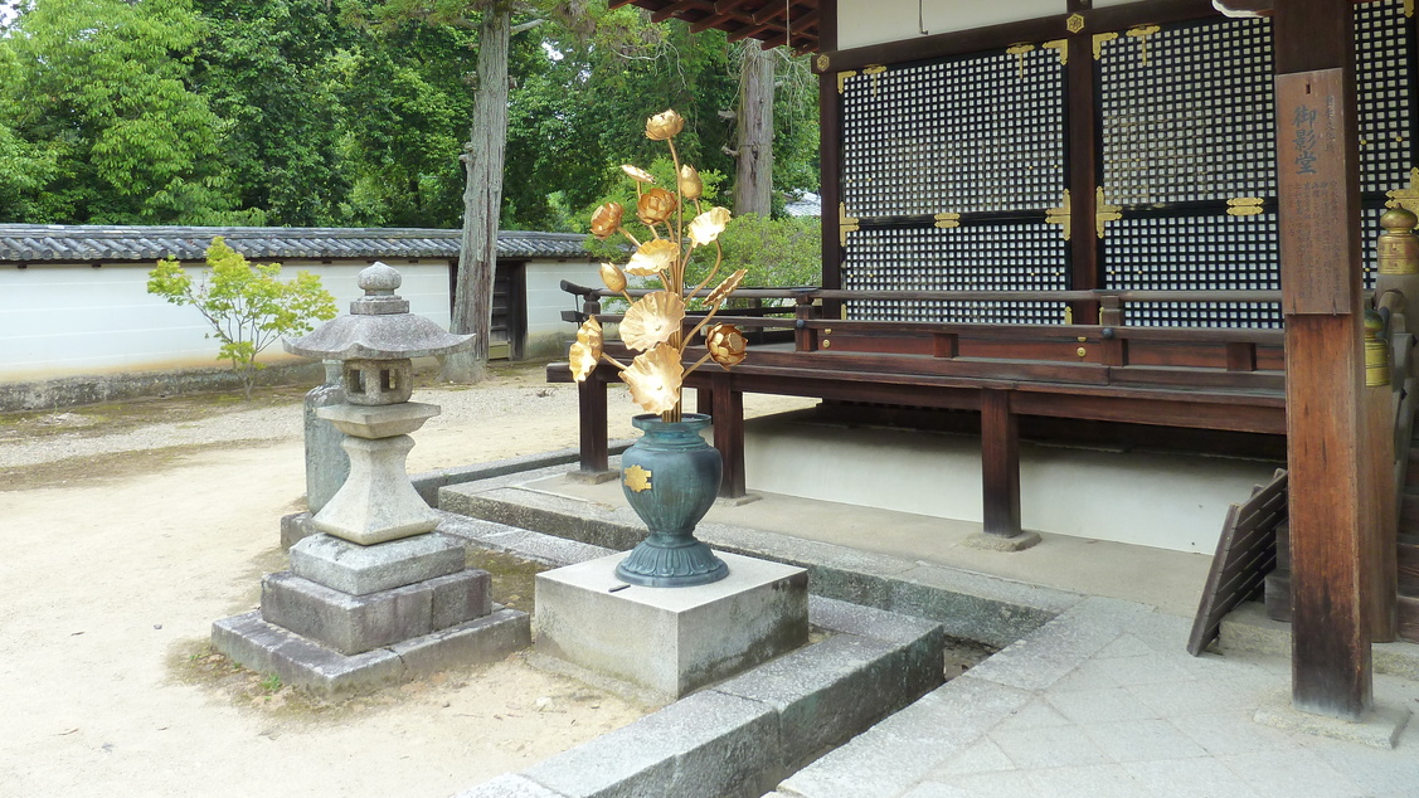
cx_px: 703
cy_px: 239
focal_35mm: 29
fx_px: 1091
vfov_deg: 39.5
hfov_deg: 66.1
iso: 125
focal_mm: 4.1
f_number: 3.3
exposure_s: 1/50
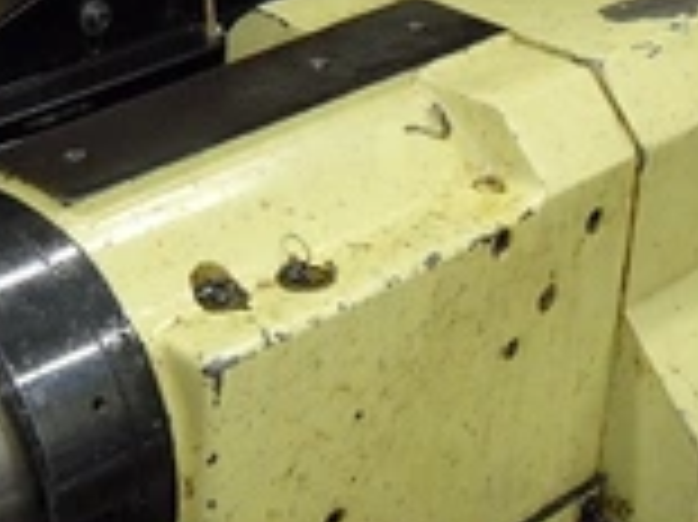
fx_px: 2136
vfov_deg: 13.9
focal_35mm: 106
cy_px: 220
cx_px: 185
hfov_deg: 18.5
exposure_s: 1/30
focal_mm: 6.72
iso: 400
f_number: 3.1
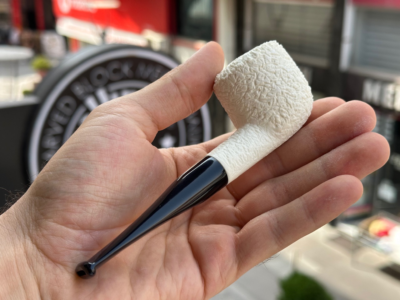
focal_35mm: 48
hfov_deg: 39.7
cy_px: 150
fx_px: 555
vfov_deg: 30.3
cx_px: 200
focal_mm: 6.86
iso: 64
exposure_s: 1/568
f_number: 1.78
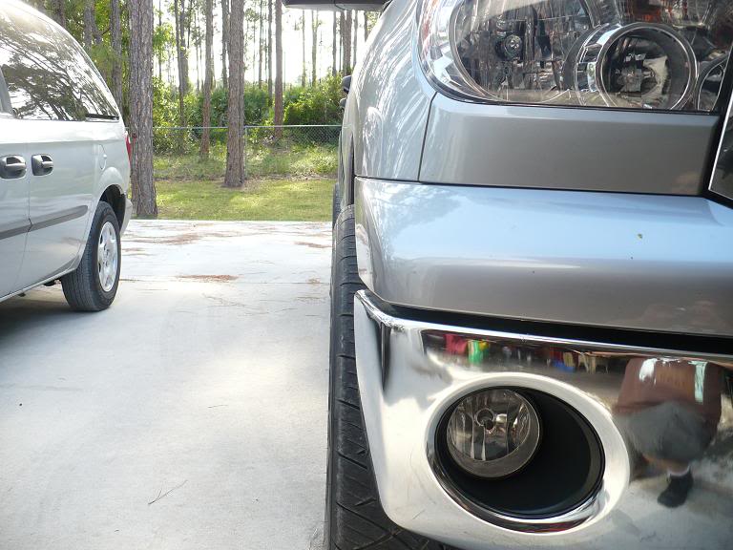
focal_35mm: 37
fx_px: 783
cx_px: 366
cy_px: 275
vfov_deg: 38.7
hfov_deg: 50.1
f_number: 2.8
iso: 100
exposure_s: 1/125
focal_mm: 6.1
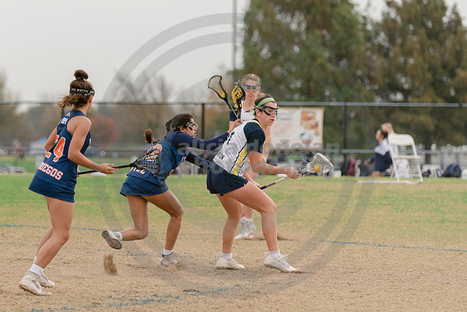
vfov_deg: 4.2
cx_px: 133
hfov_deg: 6.2
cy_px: 182
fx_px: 4291
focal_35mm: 331
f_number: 3
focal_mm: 155
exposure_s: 1/1250
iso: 250
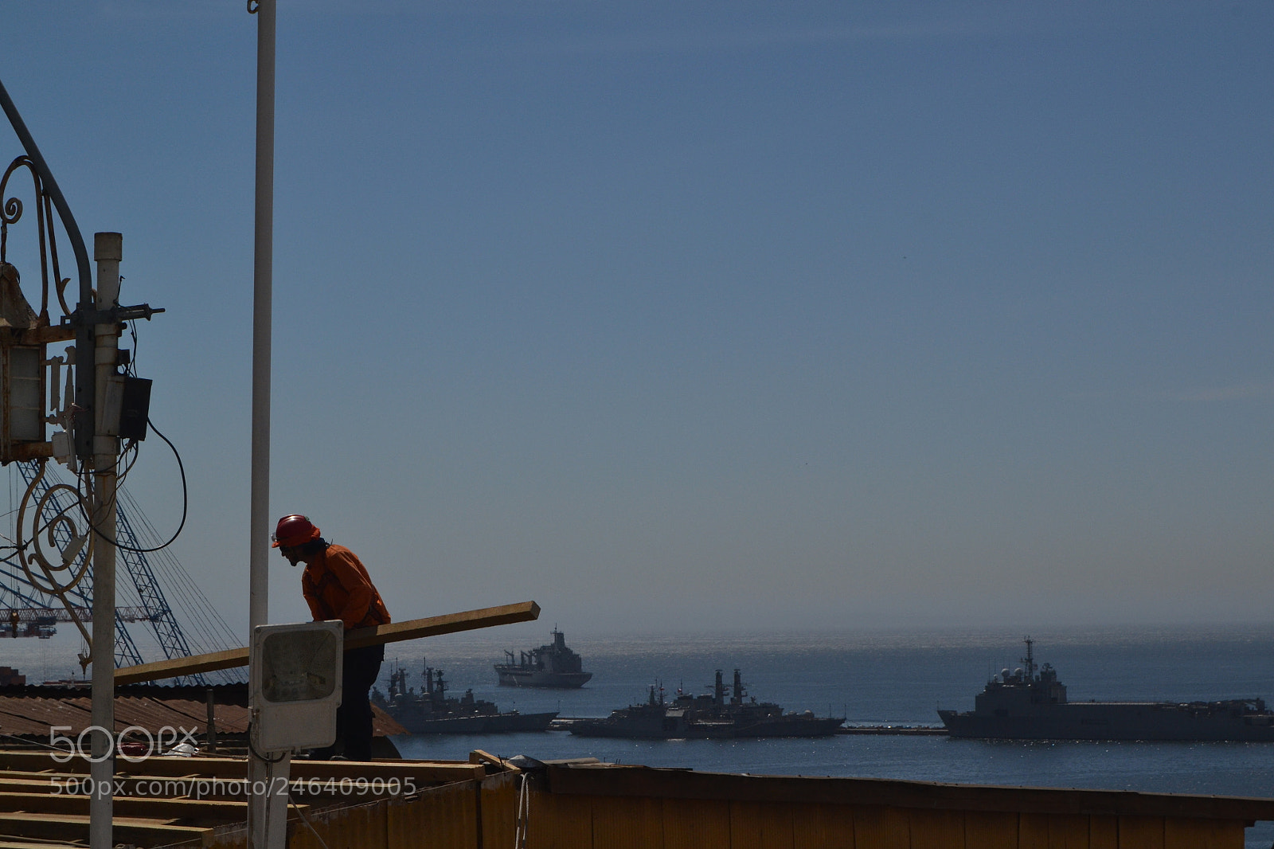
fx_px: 2919
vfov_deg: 16.5
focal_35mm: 82
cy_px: 424
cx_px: 637
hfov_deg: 24.6
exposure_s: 1/800
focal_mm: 55
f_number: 14
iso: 400
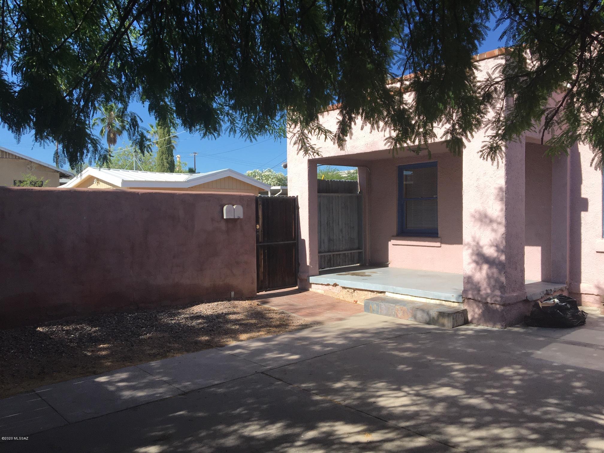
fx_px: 506
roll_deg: +1.3
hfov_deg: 61.7
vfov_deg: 48.2
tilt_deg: -0.1
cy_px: 226
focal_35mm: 29
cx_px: 302
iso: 32
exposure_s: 1/1479
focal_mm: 4.15
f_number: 2.2
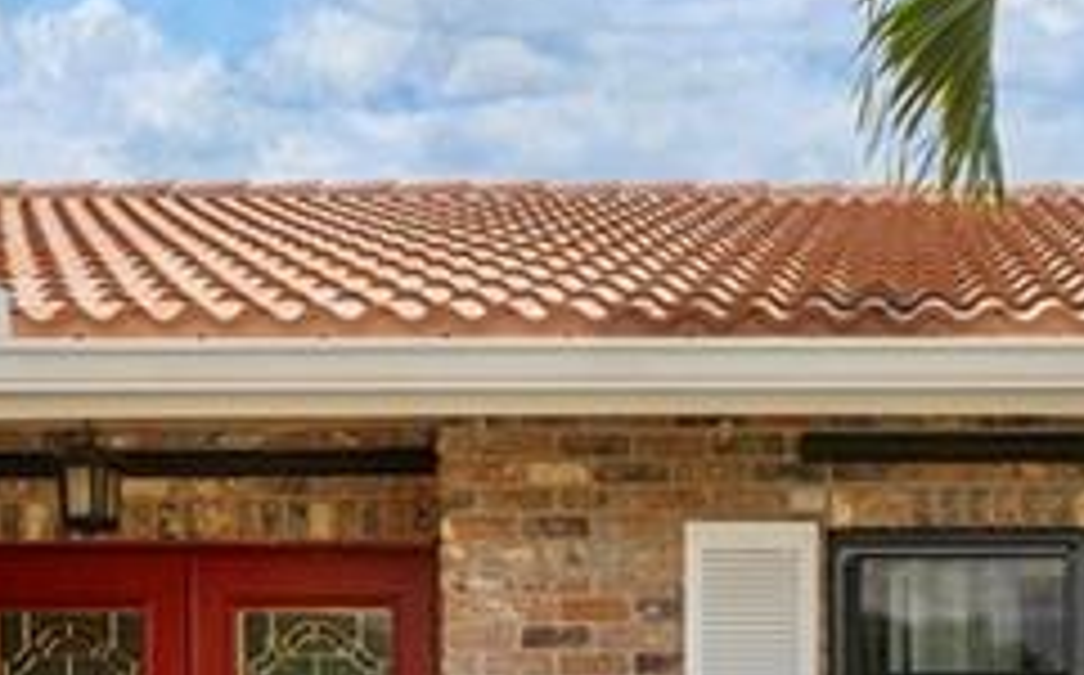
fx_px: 1918
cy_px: 850
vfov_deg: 18.7
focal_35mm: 65
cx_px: 954
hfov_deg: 30.3
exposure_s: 1/125
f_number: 11
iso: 100
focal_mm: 10
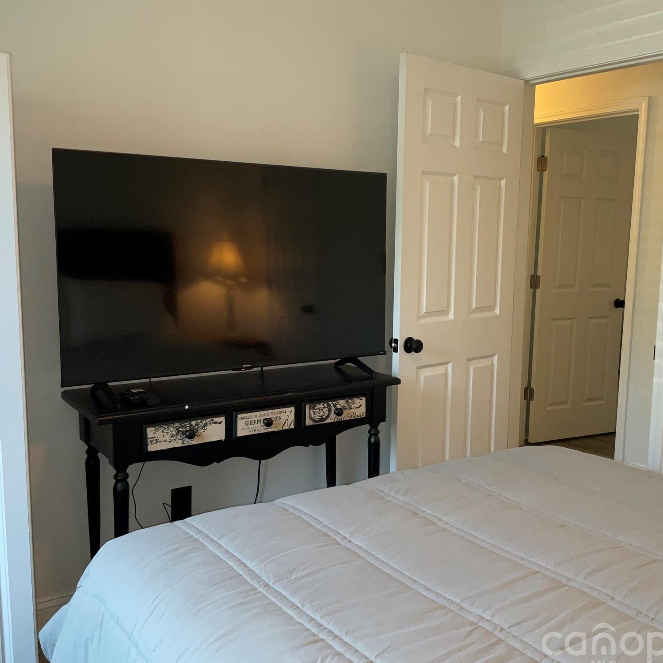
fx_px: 758
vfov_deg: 47.2
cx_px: 355
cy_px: 338
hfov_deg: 47.2
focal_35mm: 35
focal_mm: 3
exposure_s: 1/60
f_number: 1.8
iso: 50
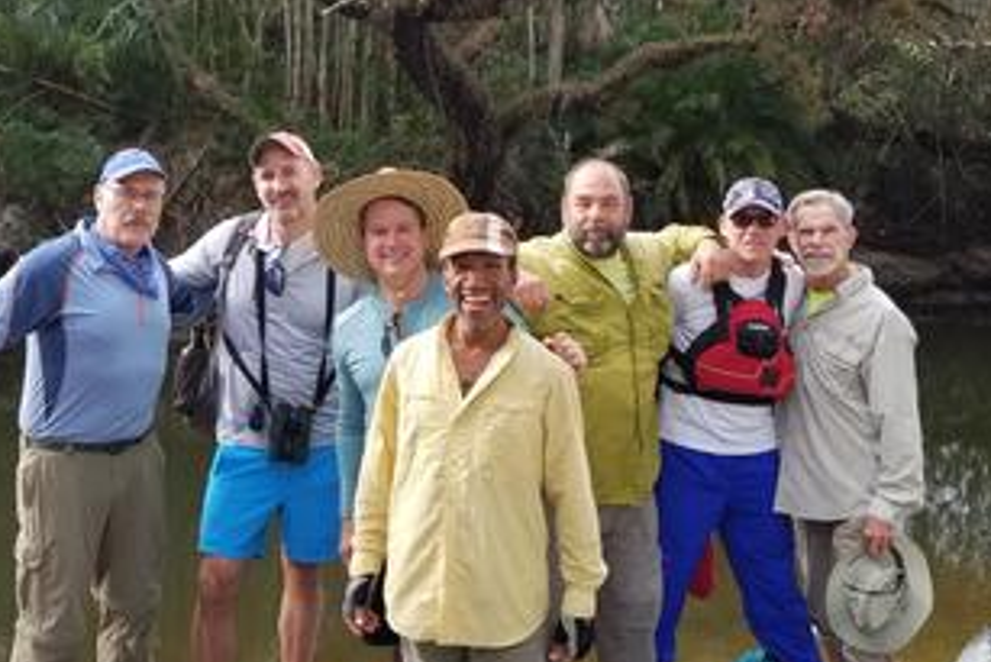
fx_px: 1212
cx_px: 426
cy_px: 286
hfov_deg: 44.4
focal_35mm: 44
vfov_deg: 30.5
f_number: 1.7
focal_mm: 4.25
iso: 50
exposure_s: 1/251
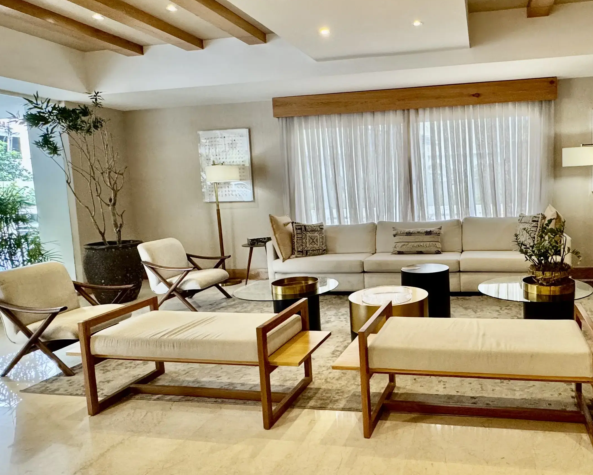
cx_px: 409
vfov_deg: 54.9
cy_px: 228
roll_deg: +1.8
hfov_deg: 63.8
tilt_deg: -6.8
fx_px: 456
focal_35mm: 26
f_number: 2.2
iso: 250
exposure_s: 1/120
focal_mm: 2.22
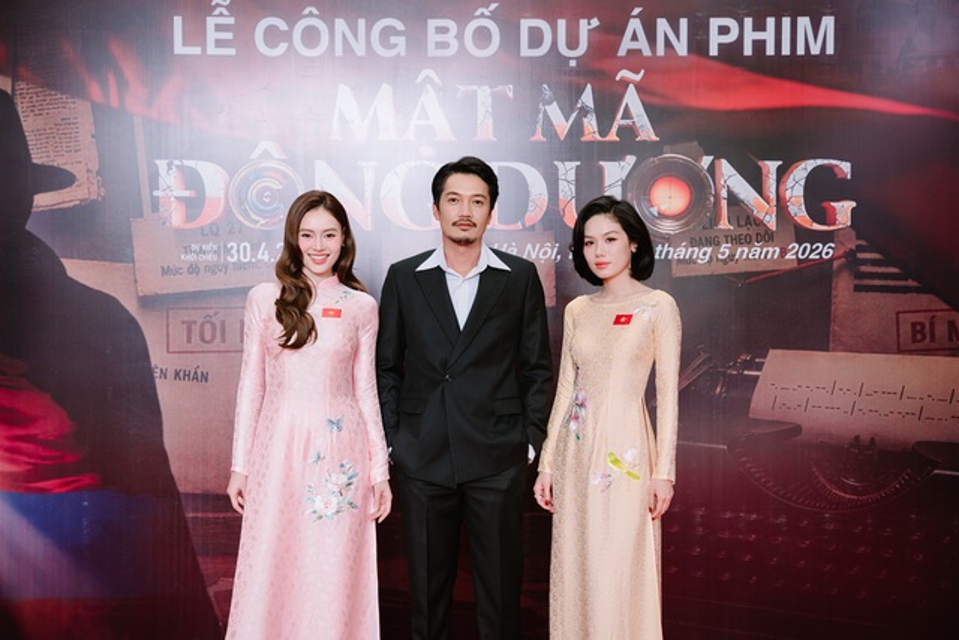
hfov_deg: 41.1
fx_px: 1279
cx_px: 480
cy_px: 320
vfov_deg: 28.1
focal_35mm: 48
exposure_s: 1/250
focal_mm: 48
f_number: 3.5
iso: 800
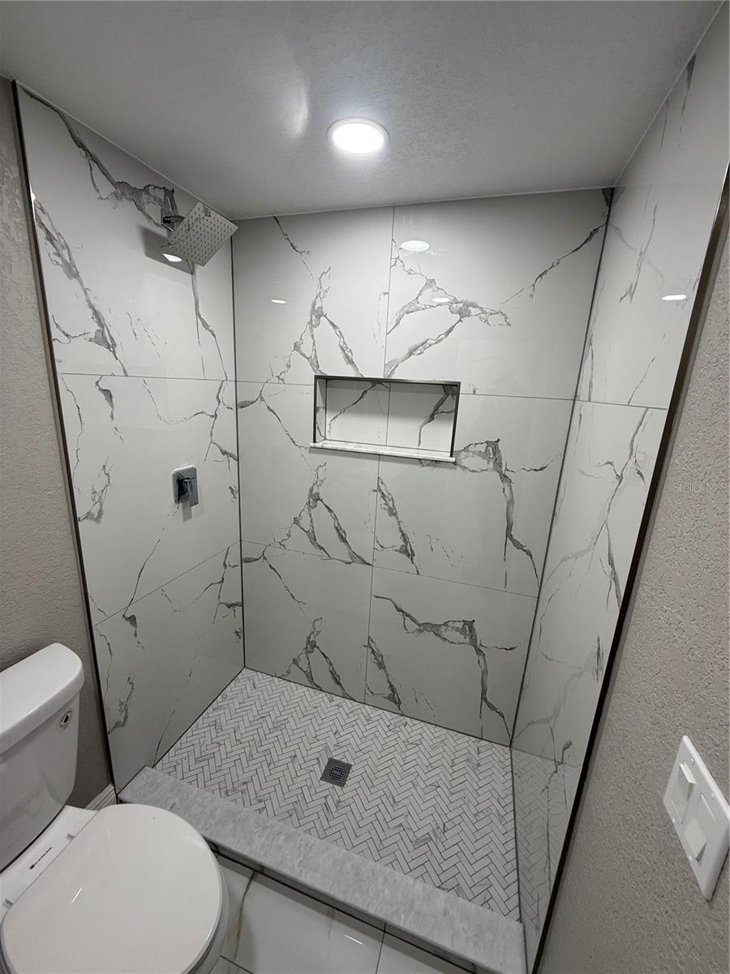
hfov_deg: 85.7
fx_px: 394
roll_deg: -3.4
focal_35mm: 14
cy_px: 487
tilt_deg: -13.5
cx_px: 365
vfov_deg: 102.1
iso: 125
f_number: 2.2
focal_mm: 2.22
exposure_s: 1/120
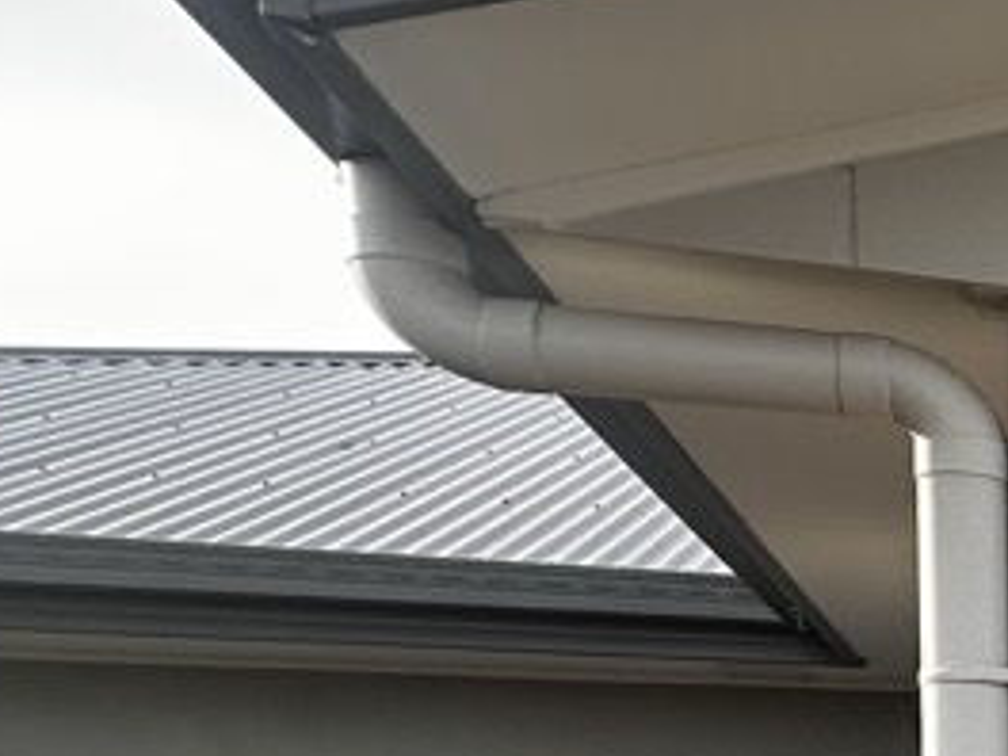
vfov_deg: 20.1
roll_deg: +1.7
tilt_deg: +2.5
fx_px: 1980
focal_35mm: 68
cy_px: 932
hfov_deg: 17.2
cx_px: 2173
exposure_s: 1/540
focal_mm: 2.22
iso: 40
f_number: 2.2
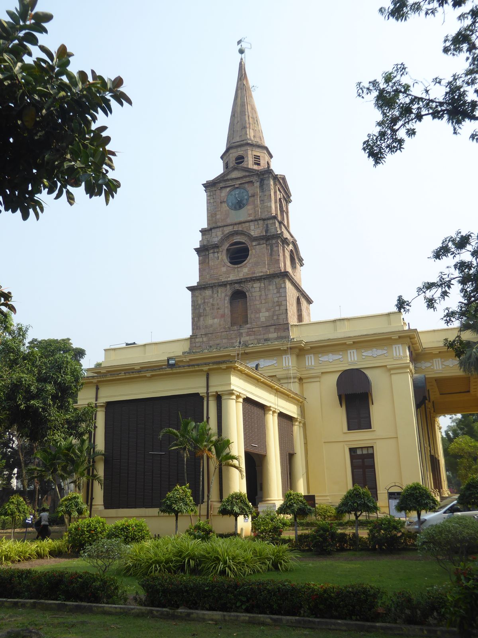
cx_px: 239
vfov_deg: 55.4
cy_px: 319
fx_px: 608
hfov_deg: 42.9
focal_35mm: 33
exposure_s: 1/400
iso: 80
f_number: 3.6
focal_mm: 5.8
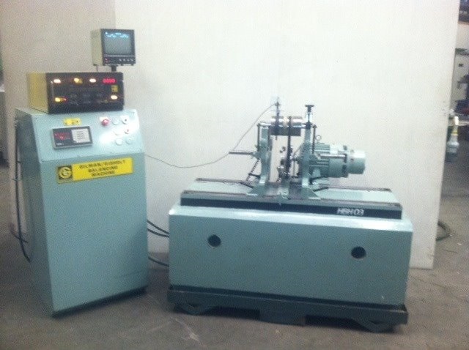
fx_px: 473
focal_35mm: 35
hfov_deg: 52.7
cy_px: 175
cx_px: 234
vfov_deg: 40.6
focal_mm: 3.85
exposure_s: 1/15
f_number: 2.8
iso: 200
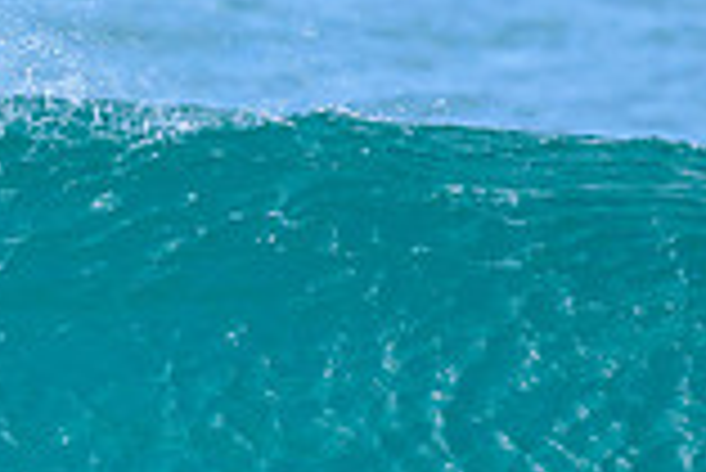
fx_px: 79516
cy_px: 462
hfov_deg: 0.5
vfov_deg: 0.3
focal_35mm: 4051
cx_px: -256
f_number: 6.3
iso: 640
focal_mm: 800
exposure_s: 1/2000
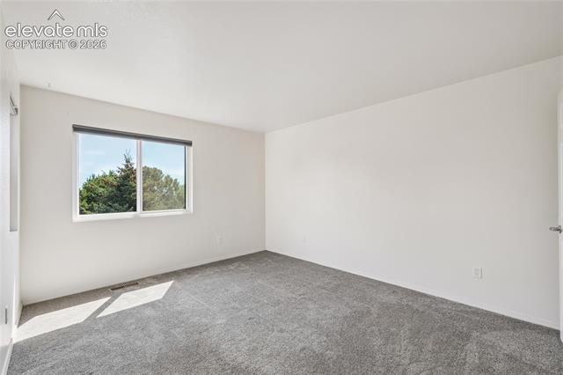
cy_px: 188
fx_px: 234
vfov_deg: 77.3
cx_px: 282
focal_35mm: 15
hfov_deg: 100.4
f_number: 8
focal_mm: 10
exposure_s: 1/30
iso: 800
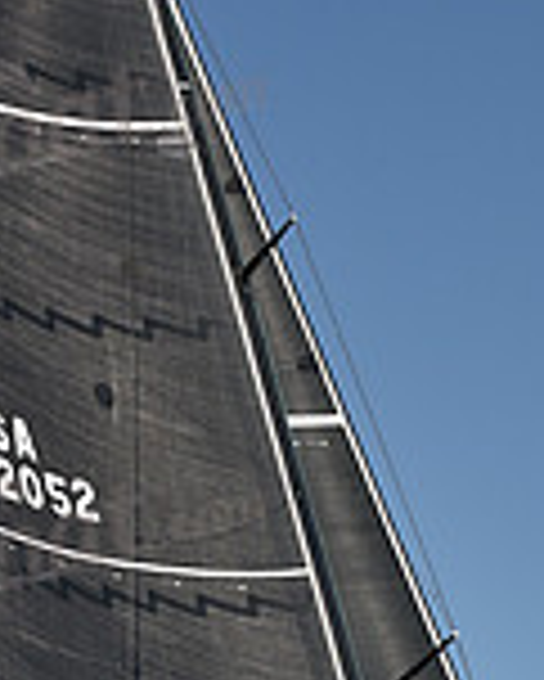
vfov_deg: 7.6
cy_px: 743
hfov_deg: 6.1
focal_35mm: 252
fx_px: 5066
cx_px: 501
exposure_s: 1/800
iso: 250
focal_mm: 70
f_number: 4.5
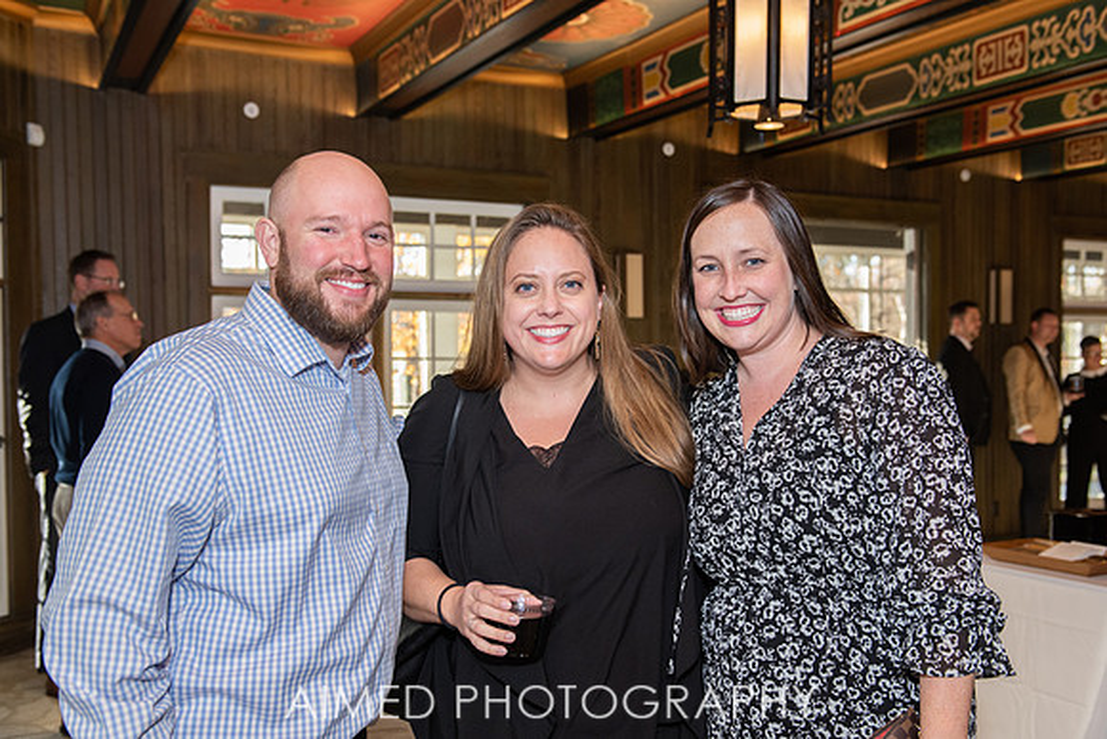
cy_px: 413
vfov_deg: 35.0
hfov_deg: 50.7
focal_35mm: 38
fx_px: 1168
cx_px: 571
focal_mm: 34
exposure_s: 1/250
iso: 800
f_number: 3.5
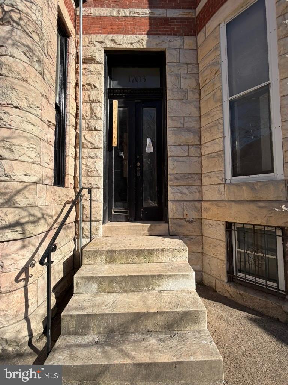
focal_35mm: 14
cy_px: 192
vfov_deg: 102.1
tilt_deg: +2.8
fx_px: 155
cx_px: 144
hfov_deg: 85.7
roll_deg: -0.2
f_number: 2.2
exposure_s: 1/820
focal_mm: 2.22
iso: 20
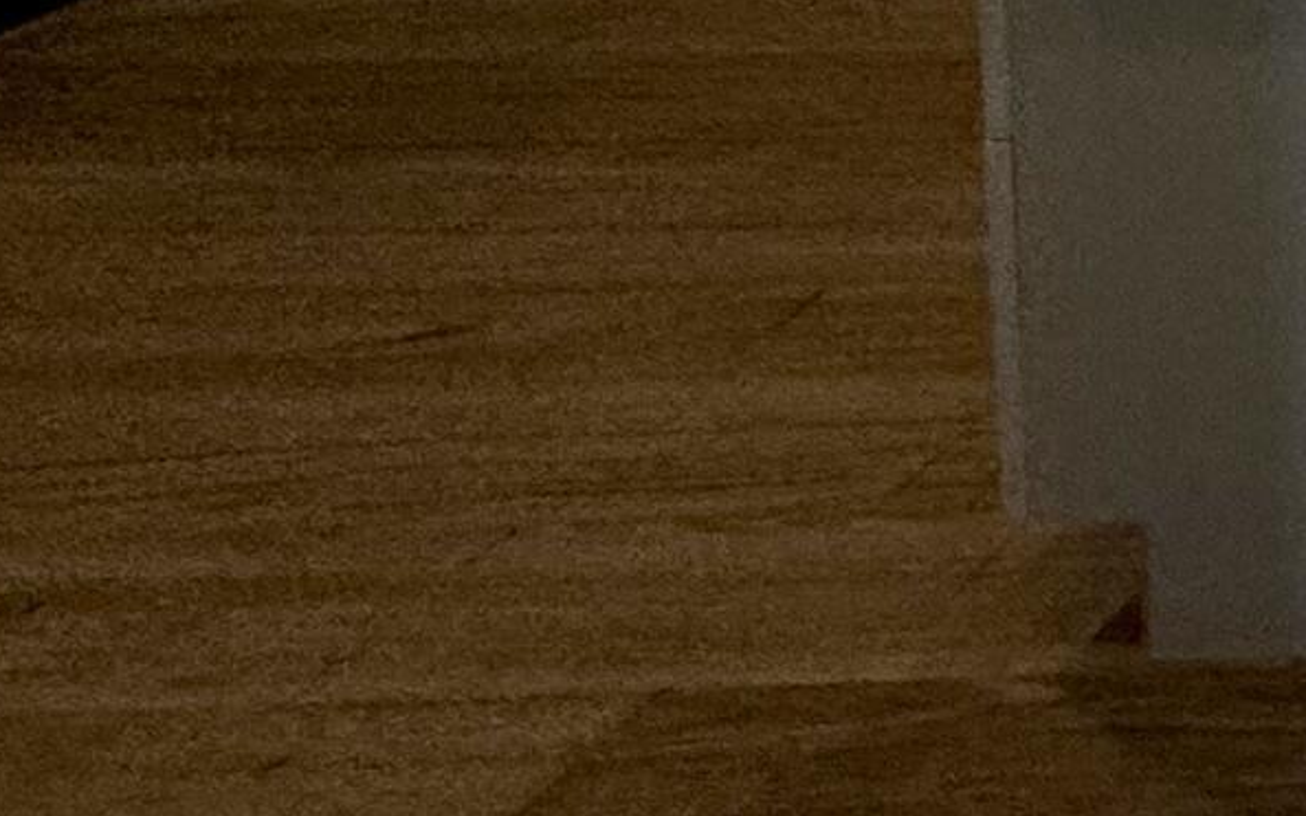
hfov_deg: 14.8
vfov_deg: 13.3
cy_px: -1102
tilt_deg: -4.7
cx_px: 3197
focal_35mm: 75
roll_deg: -1.8
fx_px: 2669
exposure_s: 1/120
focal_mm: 2.22
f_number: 2.2
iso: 160
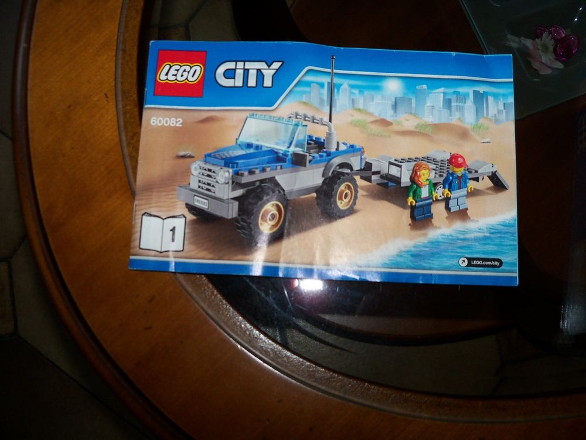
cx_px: 293
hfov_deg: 52.6
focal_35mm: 35
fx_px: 593
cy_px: 220
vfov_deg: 40.7
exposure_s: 1/250
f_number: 3.5
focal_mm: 6.2
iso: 100
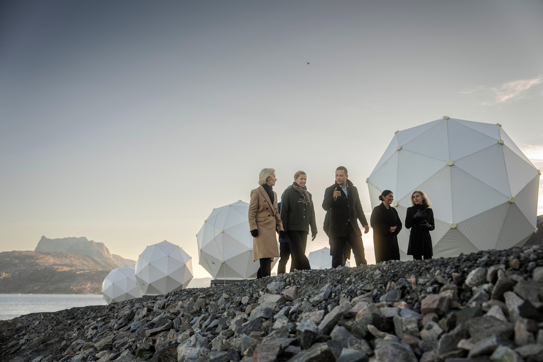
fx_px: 543
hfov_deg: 53.1
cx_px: 272
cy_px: 181
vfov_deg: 36.8
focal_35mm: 36
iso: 400
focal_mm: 36
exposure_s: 1/2000
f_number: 2.8
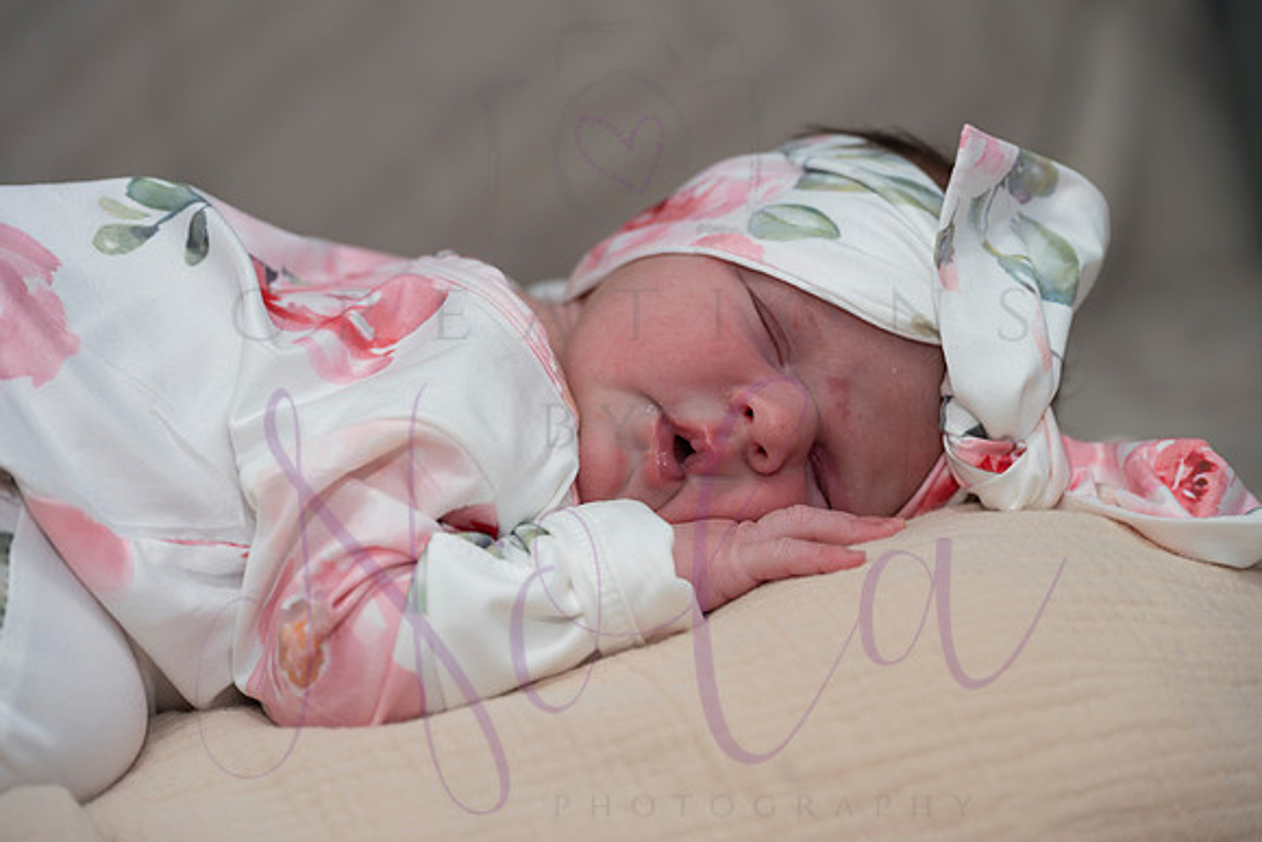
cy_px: 411
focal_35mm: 86
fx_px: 2998
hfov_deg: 23.8
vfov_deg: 16.0
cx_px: 616
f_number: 4
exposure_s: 1/320
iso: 800
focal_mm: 82
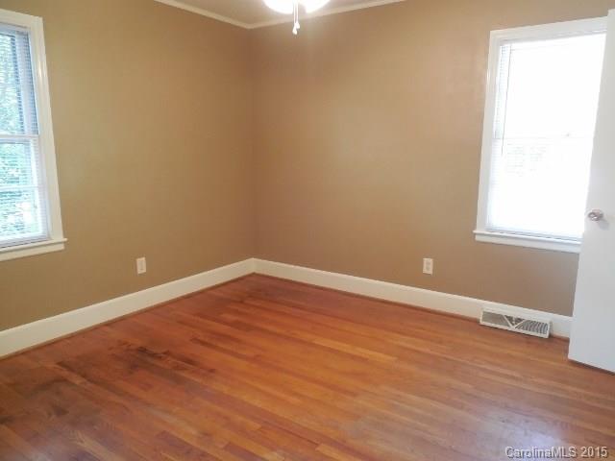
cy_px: 230
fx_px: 444
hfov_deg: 69.4
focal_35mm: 25
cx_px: 308
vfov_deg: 54.9
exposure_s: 1/8
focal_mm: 4.5
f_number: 3.3
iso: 400
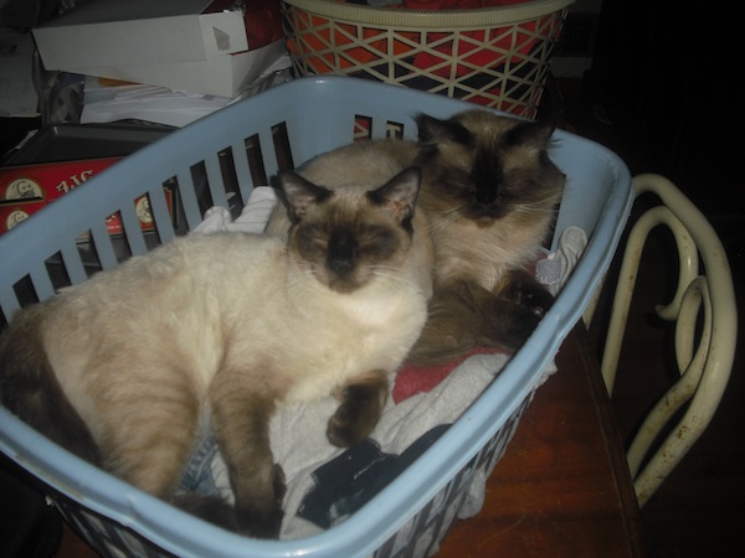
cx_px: 372
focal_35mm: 38
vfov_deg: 37.7
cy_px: 279
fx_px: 818
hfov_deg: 49.0
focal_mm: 6.2
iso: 64
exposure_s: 1/60
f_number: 2.8
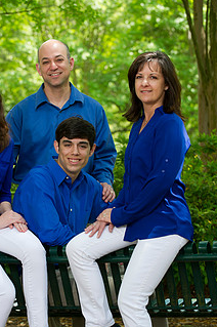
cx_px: 72
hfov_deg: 10.2
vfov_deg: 15.3
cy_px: 219
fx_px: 1214
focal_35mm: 134
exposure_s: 1/200
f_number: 4
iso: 320
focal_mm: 95
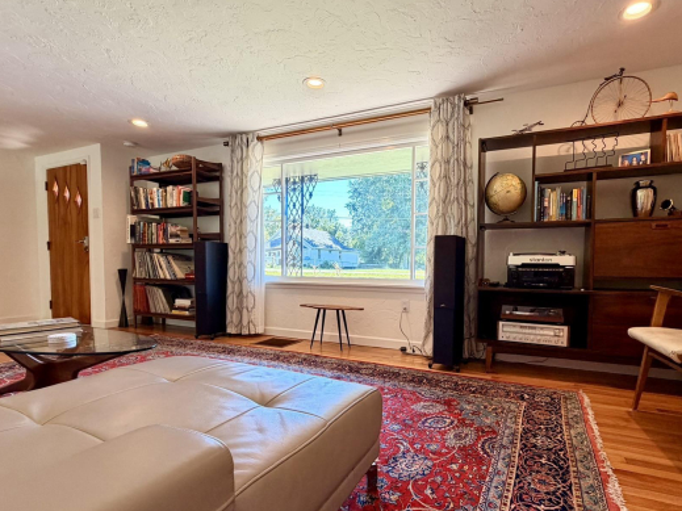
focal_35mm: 18
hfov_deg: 87.4
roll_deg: +0.0
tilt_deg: -2.0
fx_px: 355
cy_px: 282
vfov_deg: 71.4
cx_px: 380
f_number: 2.2
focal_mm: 2.22
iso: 200
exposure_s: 1/120
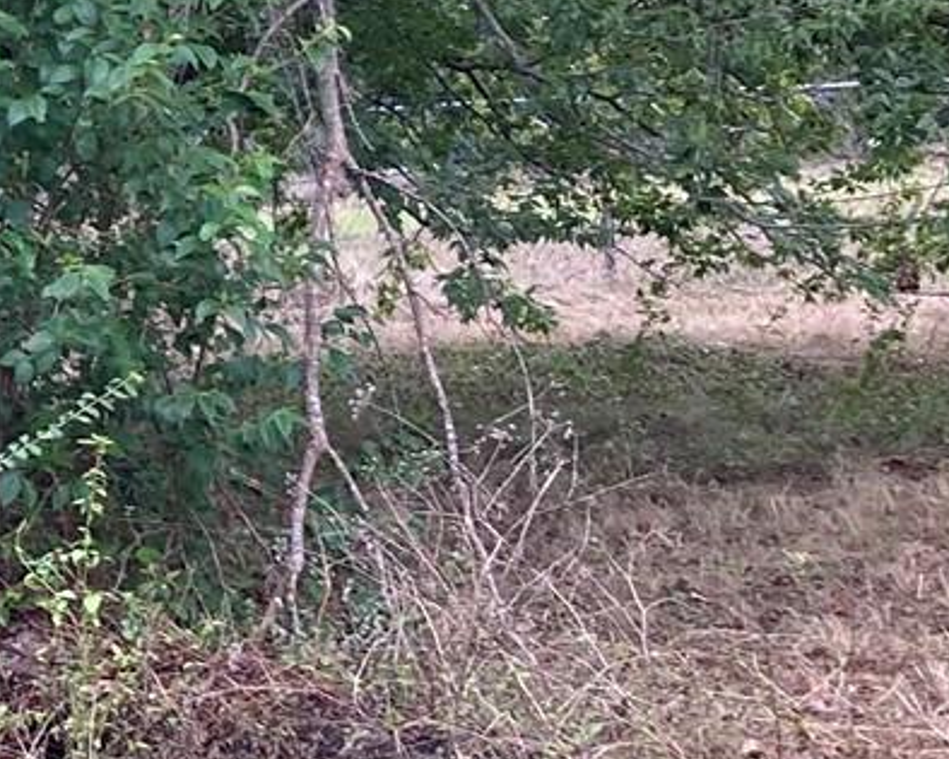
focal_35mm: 142
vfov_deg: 10.9
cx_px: -527
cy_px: 357
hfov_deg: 12.8
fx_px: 3987
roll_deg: +0.4
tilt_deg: -2.3
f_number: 1.8
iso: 20
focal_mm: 3.99
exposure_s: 1/140
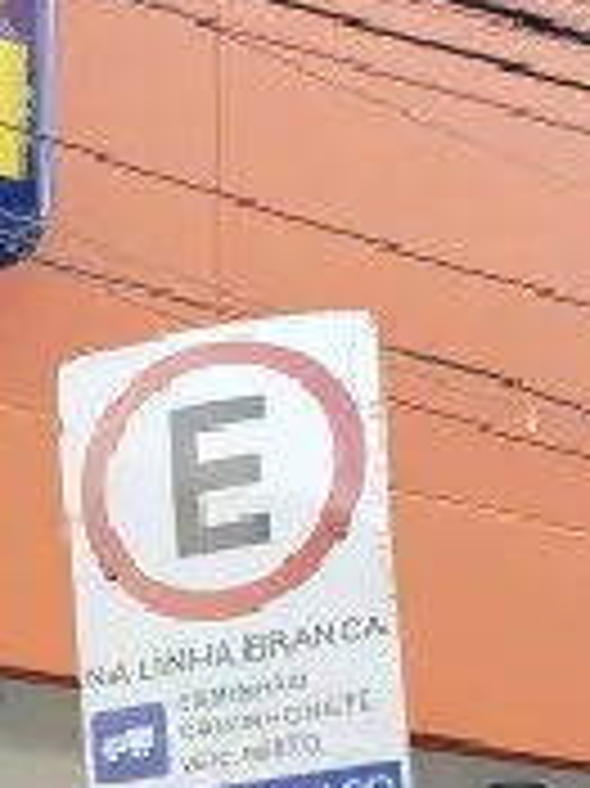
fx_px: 2708
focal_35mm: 119
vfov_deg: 16.2
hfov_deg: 12.2
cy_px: 811
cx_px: -90
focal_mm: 4.3
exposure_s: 1/167
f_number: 2.4
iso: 50
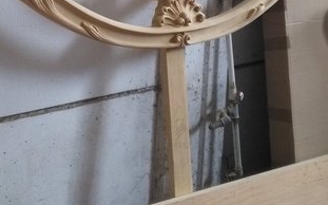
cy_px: -64
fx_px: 706
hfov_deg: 25.9
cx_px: 89
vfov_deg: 15.7
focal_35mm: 79
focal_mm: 2.96
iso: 333
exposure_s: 1/30
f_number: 2
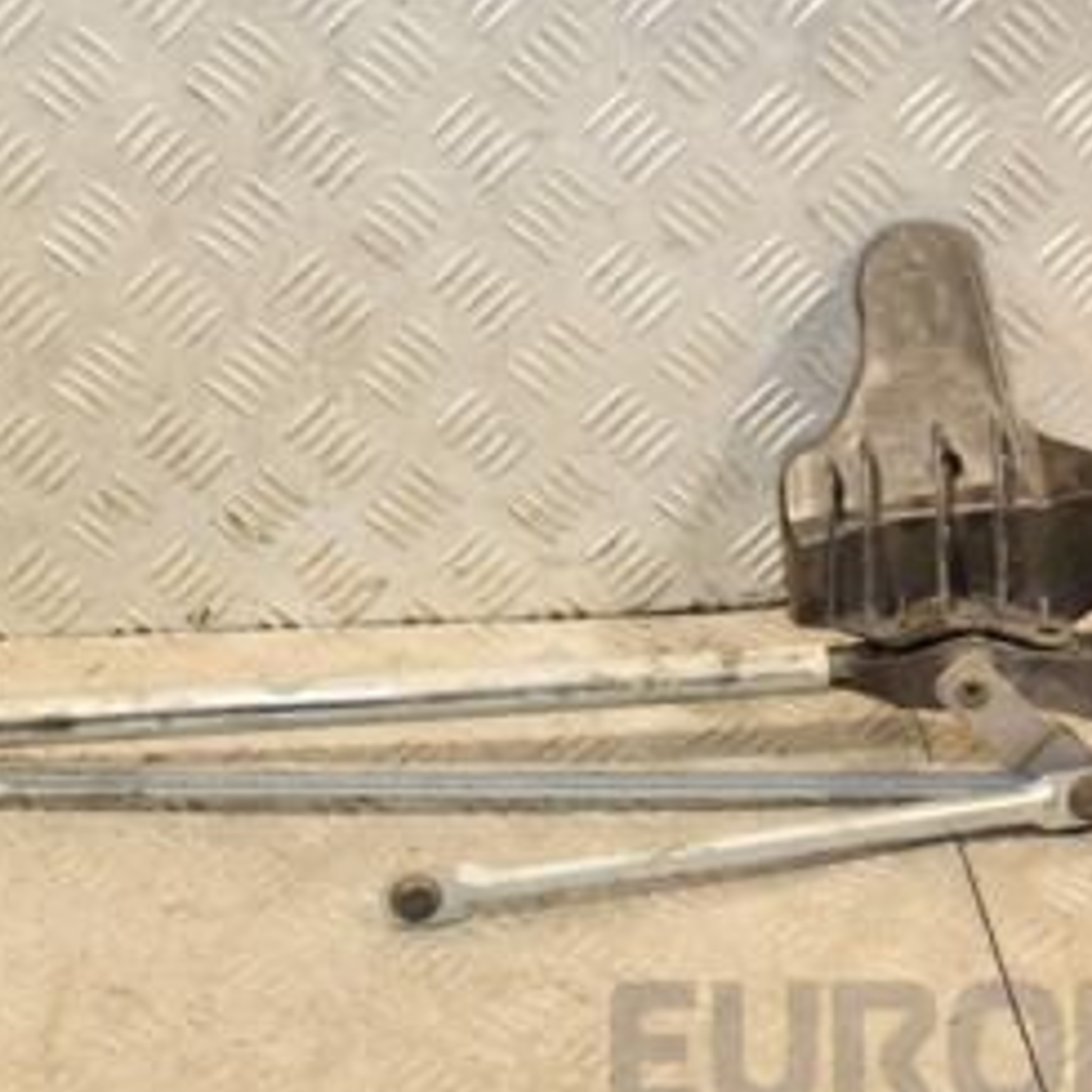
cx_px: 526
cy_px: 455
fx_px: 2785
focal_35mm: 78
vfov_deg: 22.2
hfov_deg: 22.2
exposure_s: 1/200
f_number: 5
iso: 800
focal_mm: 25
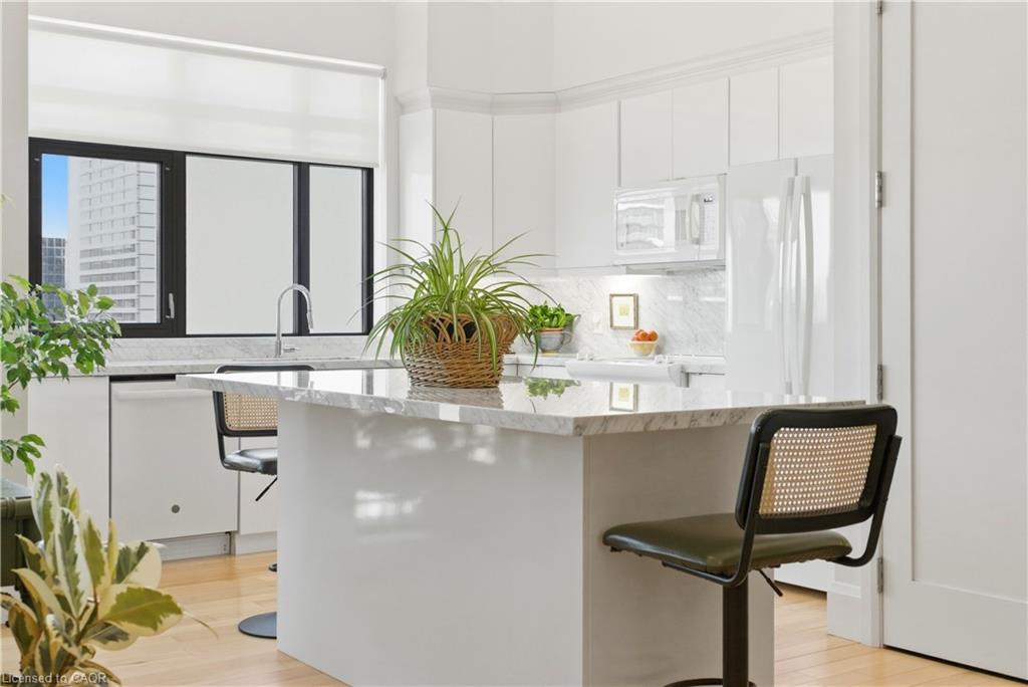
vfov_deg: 32.7
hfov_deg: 47.4
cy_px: 344
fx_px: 1171
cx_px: 514
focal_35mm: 41
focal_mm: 41
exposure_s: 1/80
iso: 2000
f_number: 7.1
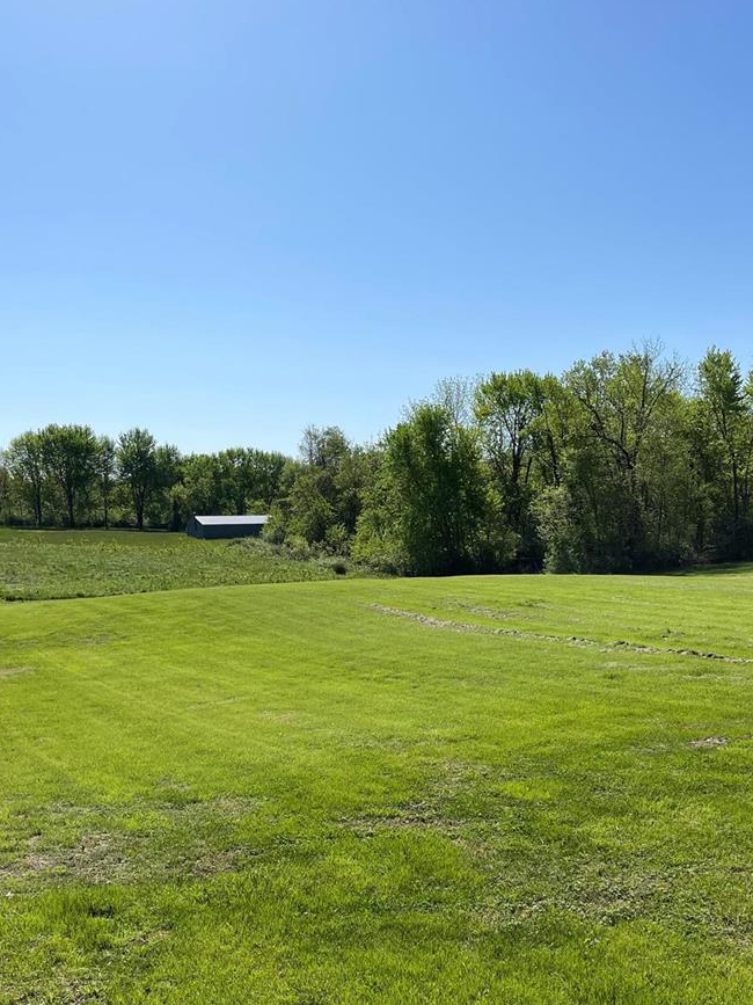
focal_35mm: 36
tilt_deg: -5.4
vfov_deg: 50.9
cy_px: 626
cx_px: 422
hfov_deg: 39.6
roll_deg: +2.0
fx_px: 1044
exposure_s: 1/6250
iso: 32
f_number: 1.6
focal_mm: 5.1
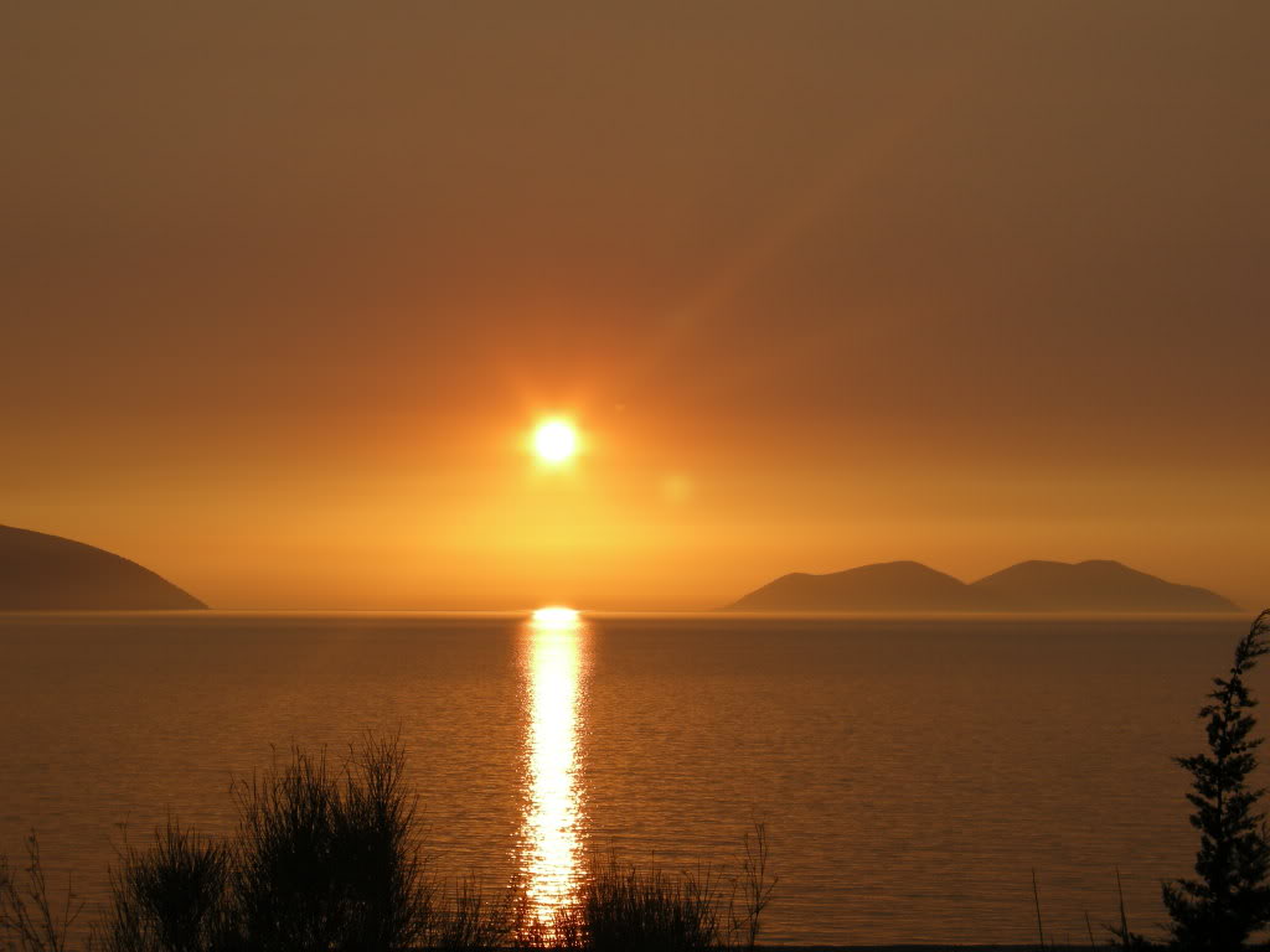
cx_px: 635
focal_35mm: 89
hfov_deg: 22.0
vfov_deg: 16.6
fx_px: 3265
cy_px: 476
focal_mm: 18.6
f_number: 6
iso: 64
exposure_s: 1/247
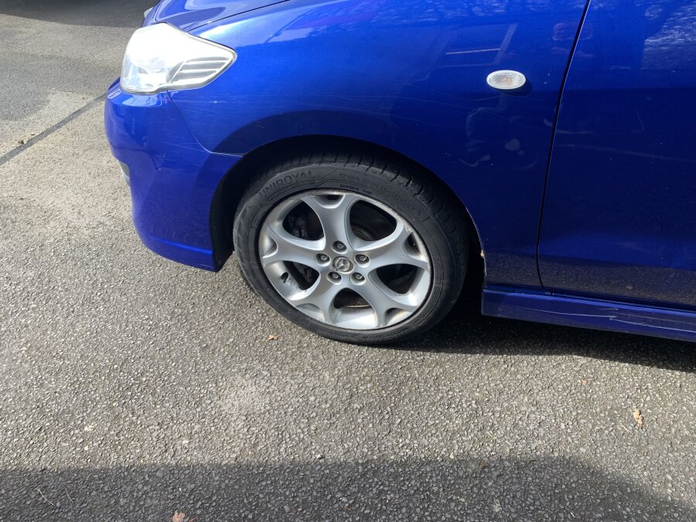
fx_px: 523
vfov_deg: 53.1
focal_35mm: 26
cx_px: 348
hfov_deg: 67.3
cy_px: 261
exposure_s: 1/176
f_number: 1.8
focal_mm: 4.25
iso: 25
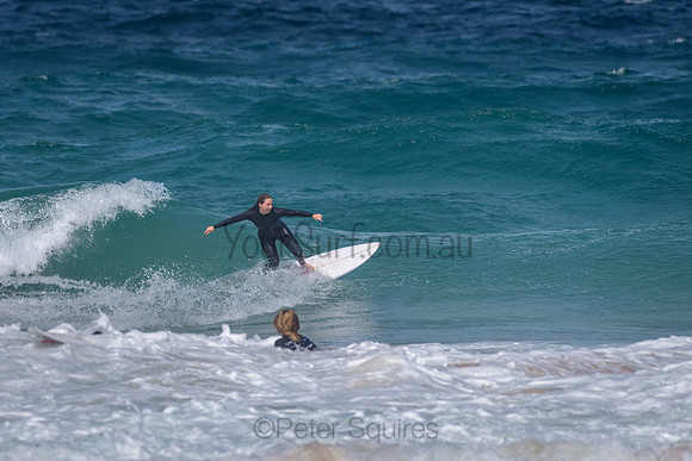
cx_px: 283
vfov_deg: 2.2
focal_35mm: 613
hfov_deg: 3.4
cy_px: 197
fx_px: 11792
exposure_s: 1/2000
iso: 90
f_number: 5.6
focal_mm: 500
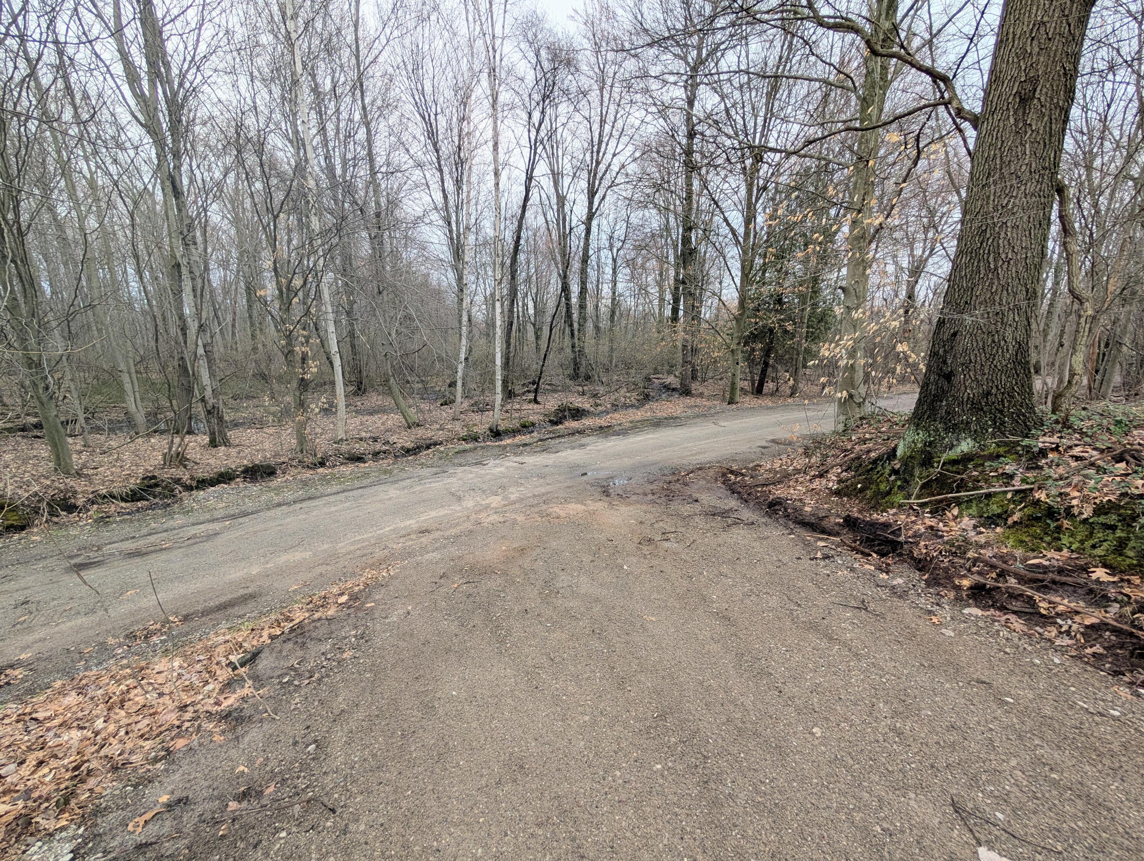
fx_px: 397
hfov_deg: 110.5
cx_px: 572
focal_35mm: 12
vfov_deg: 94.6
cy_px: 430
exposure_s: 1/943
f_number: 1.7
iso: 47
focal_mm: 2.02
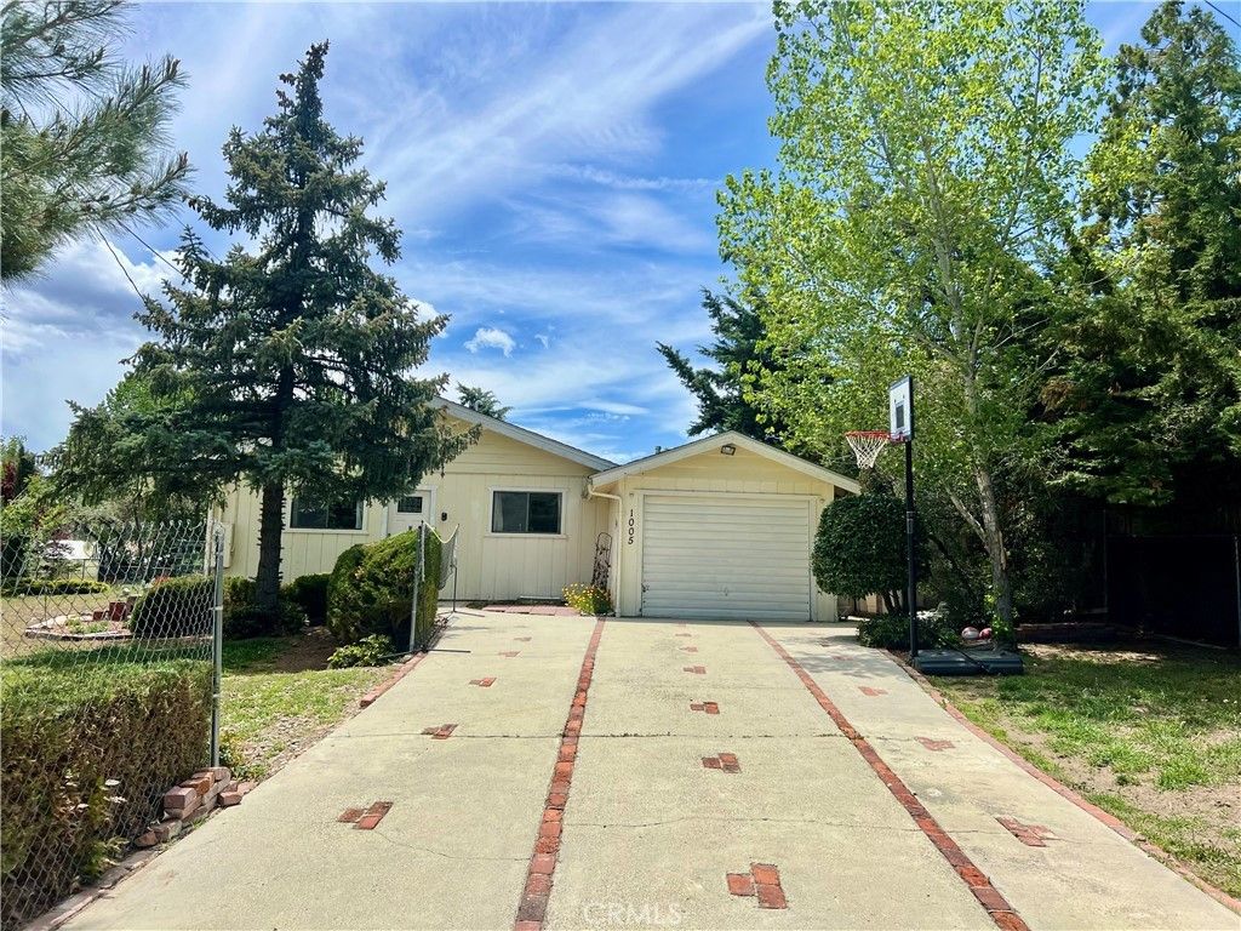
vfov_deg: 53.1
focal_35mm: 26
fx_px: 932
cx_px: 620
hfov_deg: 67.3
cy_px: 466
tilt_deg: +5.9
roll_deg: -1.0
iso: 50
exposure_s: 1/5882
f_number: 1.5
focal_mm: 5.7
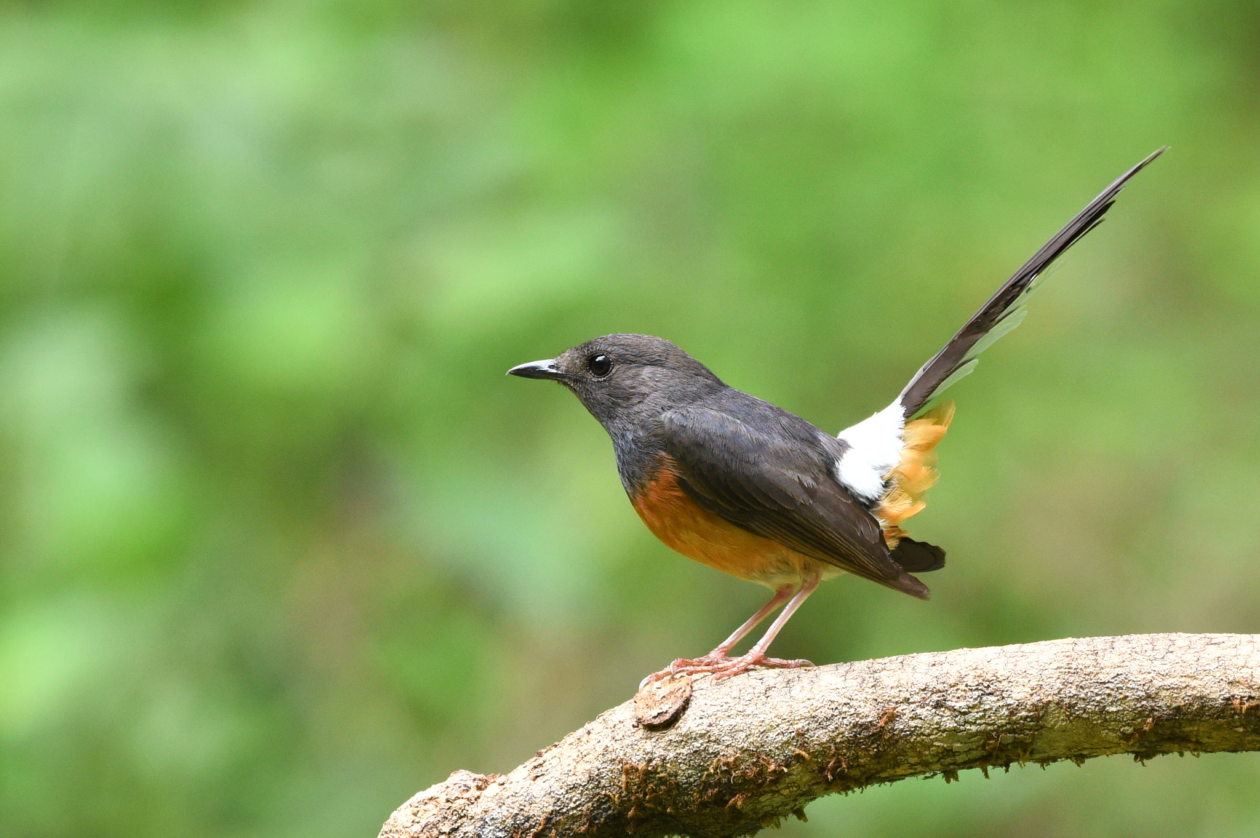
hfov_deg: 4.1
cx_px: 630
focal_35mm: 500
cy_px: 419
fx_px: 17485
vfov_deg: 2.7
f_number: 6.3
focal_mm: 500
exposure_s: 1/320
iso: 1600
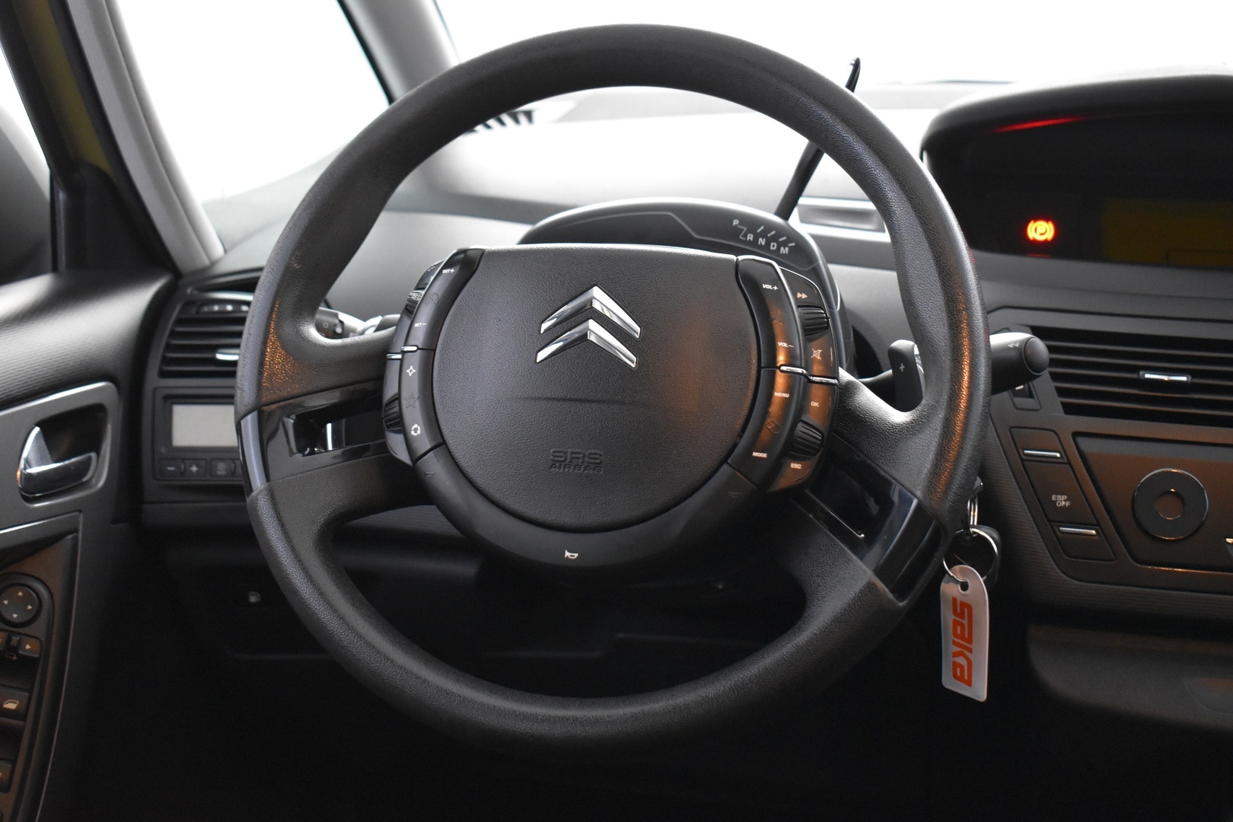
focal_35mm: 51
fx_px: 1747
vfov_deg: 26.5
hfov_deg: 38.9
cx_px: 616
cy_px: 411
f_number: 4.5
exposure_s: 1/15
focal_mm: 34
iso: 3200
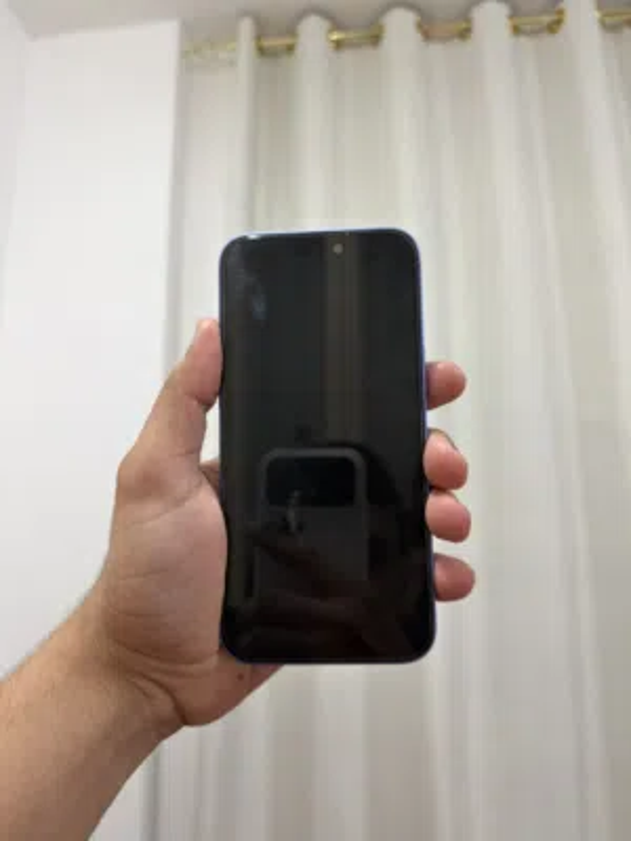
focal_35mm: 24
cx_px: 316
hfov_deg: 56.8
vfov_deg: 71.6
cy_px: 420
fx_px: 583
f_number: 1.78
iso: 200
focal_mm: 6.76
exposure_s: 1/50
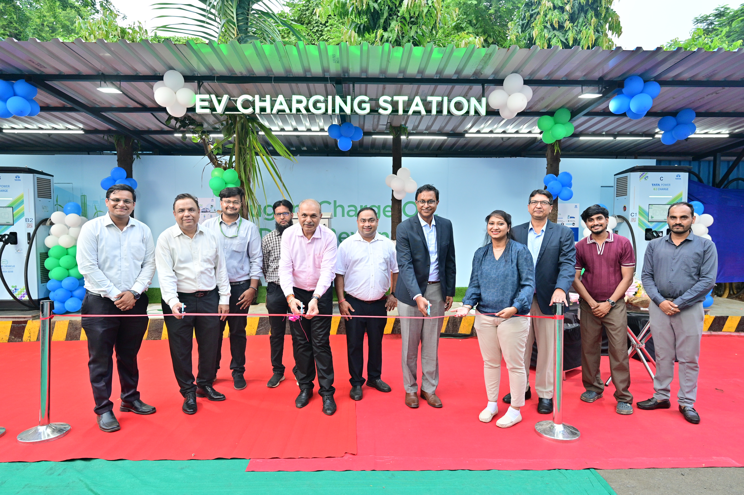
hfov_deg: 82.6
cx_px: 372
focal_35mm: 20
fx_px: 423
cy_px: 248
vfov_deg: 60.6
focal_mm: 20.5
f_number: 3.5
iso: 640
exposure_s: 1/200
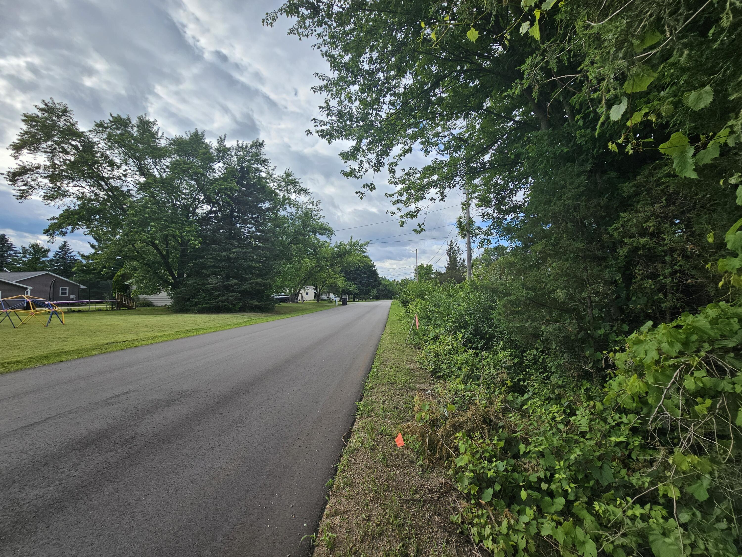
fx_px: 279
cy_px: 278
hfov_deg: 106.2
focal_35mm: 13
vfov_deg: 89.9
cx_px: 371
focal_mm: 2.2
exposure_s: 1/1336
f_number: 2.2
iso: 50
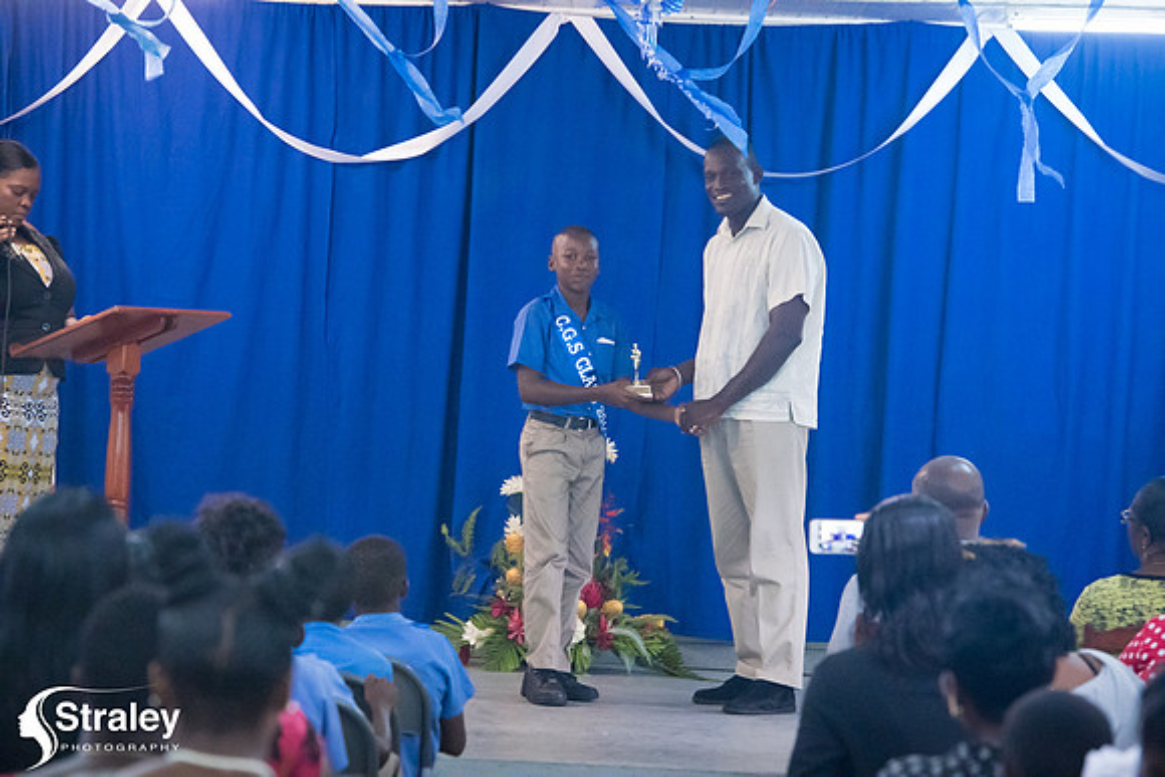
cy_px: 388
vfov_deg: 8.9
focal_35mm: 155
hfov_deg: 13.2
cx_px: 582
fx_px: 5017
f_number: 6.3
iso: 20000
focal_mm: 155
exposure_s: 1/200
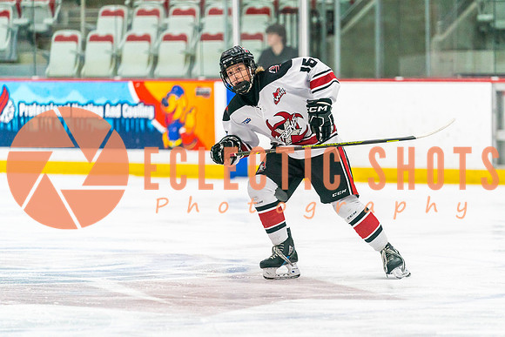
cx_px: 305
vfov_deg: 5.4
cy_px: 179
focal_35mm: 254
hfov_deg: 8.1
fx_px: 3565
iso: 3200
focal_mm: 200
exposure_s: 1/1000
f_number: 2.8
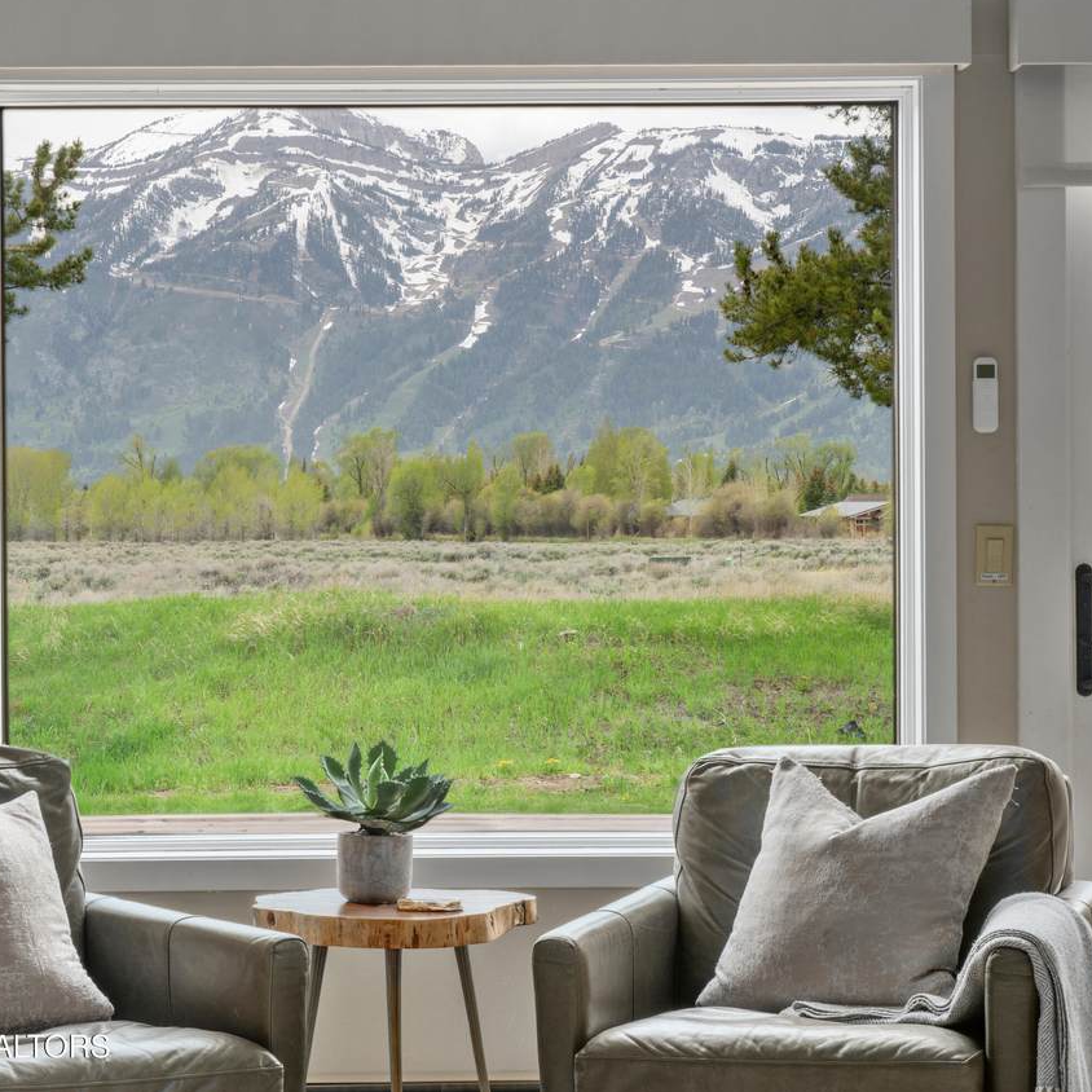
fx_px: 3176
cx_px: 464
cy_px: 545
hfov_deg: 19.5
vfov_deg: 19.5
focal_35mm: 89
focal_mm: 69
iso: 250
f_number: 11
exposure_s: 1/13
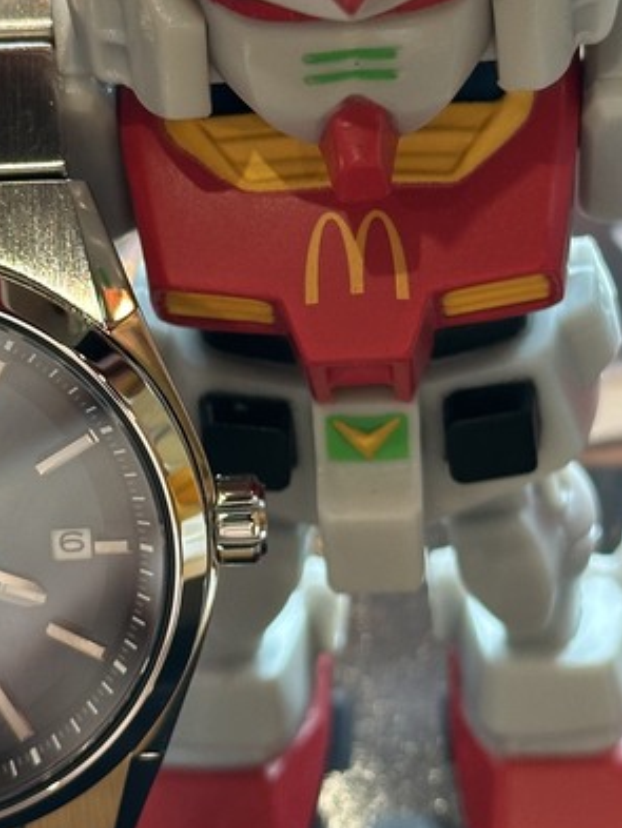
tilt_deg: -44.7
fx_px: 3041
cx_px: 365
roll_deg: +0.8
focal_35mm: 127
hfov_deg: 11.7
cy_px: 350
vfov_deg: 15.5
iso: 125
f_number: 1.78
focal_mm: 6.86
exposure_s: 1/60
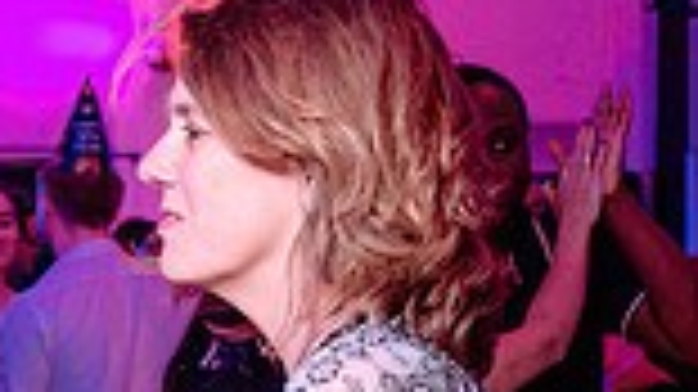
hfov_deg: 12.5
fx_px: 3145
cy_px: 412
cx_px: -8
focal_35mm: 170
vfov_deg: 7.1
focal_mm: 34
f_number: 3.5
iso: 800
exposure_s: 1/60
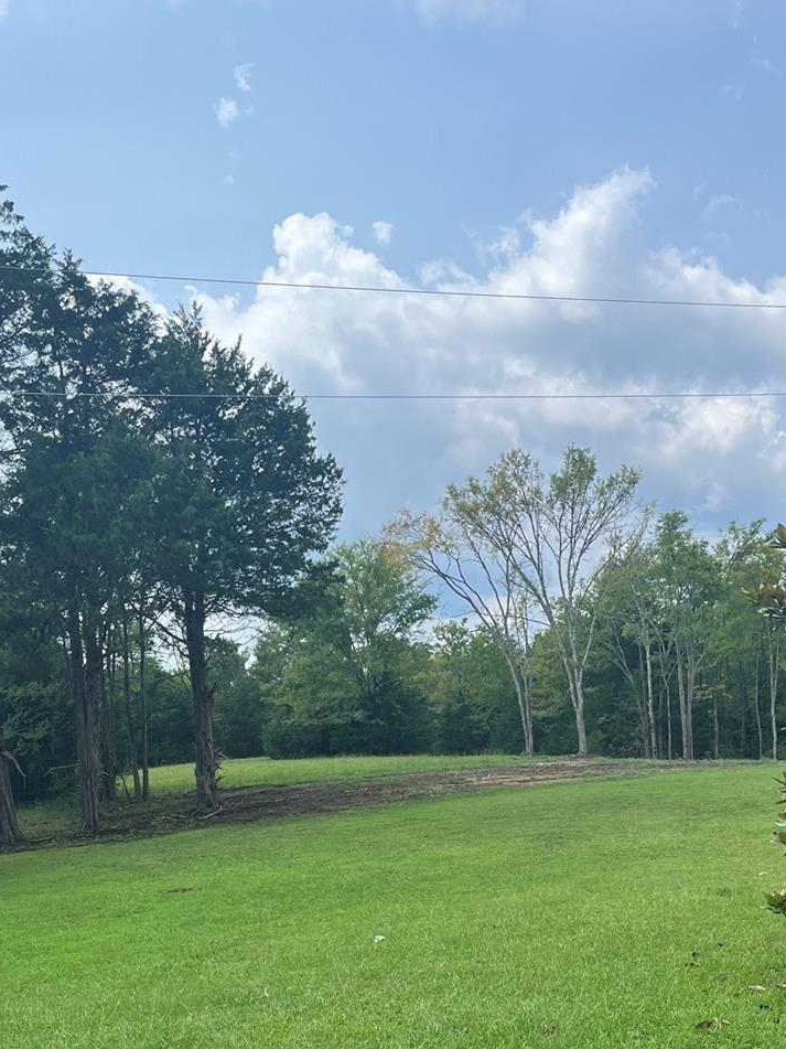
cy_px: 812
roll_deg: +5.1
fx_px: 1272
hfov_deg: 34.3
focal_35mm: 42
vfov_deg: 43.1
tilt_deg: -3.7
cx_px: 444
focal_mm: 5.1
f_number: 1.6
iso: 50
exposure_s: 1/3413
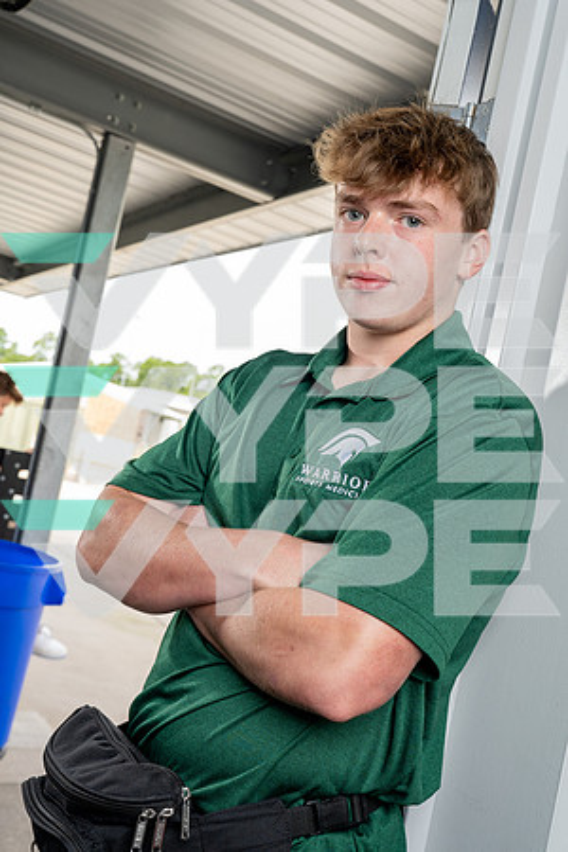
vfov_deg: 48.5
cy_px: 426
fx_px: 947
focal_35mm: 40
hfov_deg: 33.4
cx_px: 284
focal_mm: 40
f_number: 7.1
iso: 800
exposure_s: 1/250
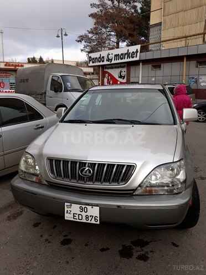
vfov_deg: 65.3
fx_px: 214
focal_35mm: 27
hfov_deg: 51.4
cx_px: 103
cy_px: 138
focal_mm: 3.71
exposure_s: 1/766
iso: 40
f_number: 1.7
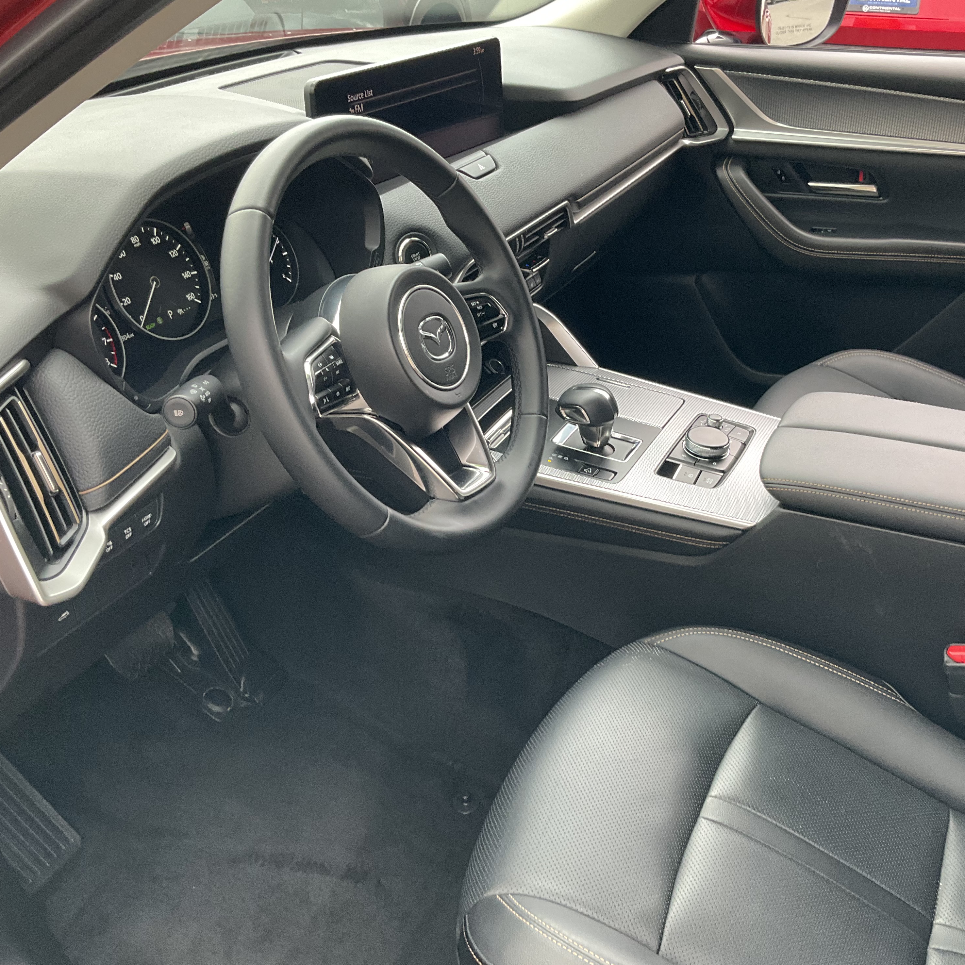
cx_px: 573
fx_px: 1104
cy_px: 473
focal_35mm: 35
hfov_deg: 47.0
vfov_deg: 47.2
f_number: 1.8
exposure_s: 1/85
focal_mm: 3
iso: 64
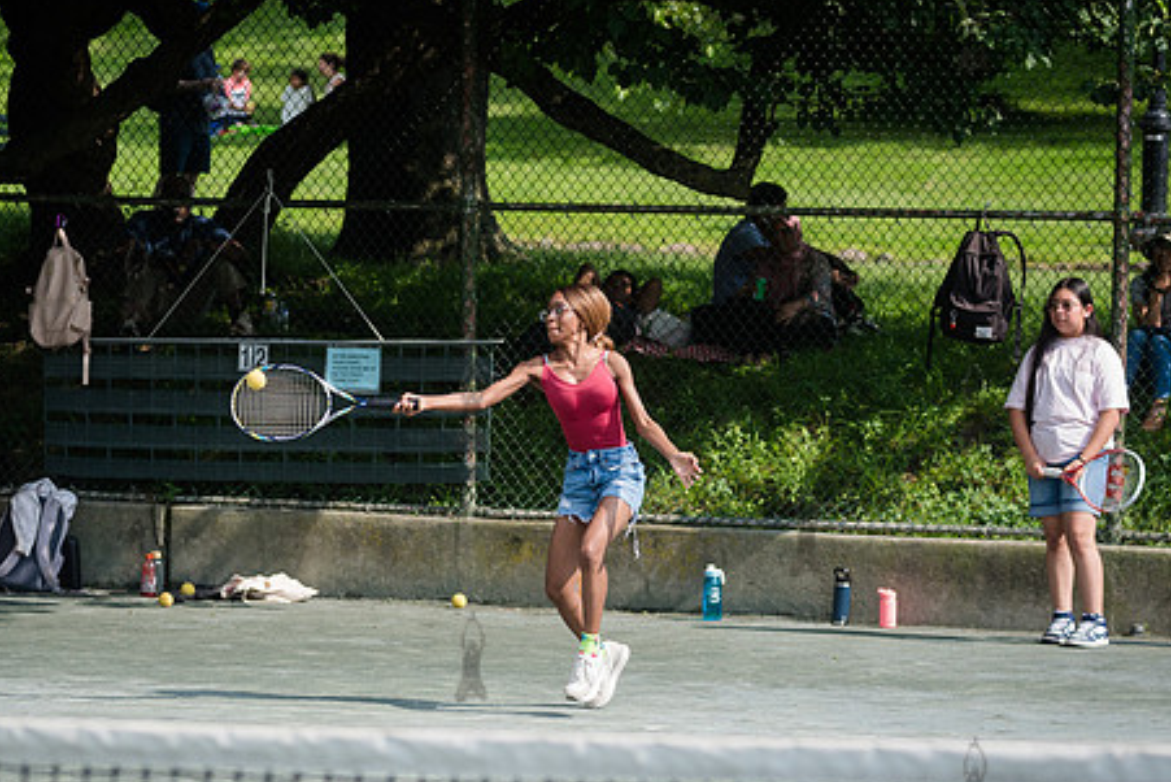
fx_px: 5694
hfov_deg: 11.7
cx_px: 533
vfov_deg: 7.9
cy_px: 449
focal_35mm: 175
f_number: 4.5
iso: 250
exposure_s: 1/1250
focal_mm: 125
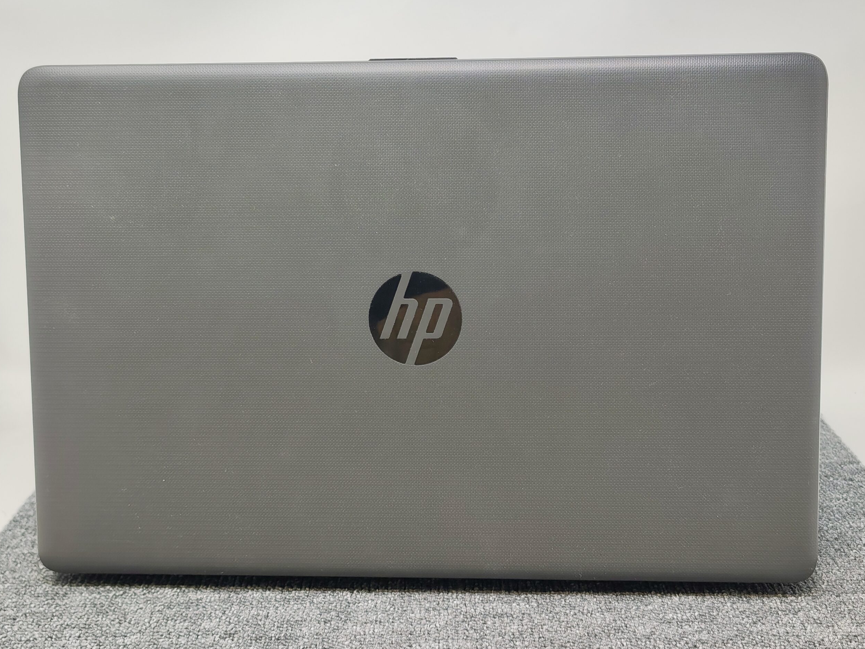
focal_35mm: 47
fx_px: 1174
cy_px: 325
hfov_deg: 40.4
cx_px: 438
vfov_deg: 30.9
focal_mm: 6.07
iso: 160
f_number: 1.7
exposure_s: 1/100
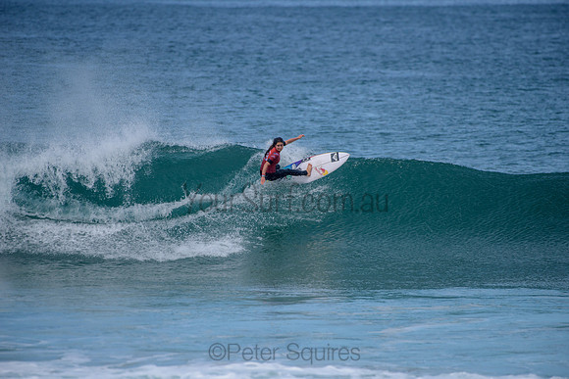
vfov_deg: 2.8
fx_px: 7904
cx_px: 284
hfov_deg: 4.1
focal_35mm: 500
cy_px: 190
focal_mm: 500
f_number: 6.3
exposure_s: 1/2500
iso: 250
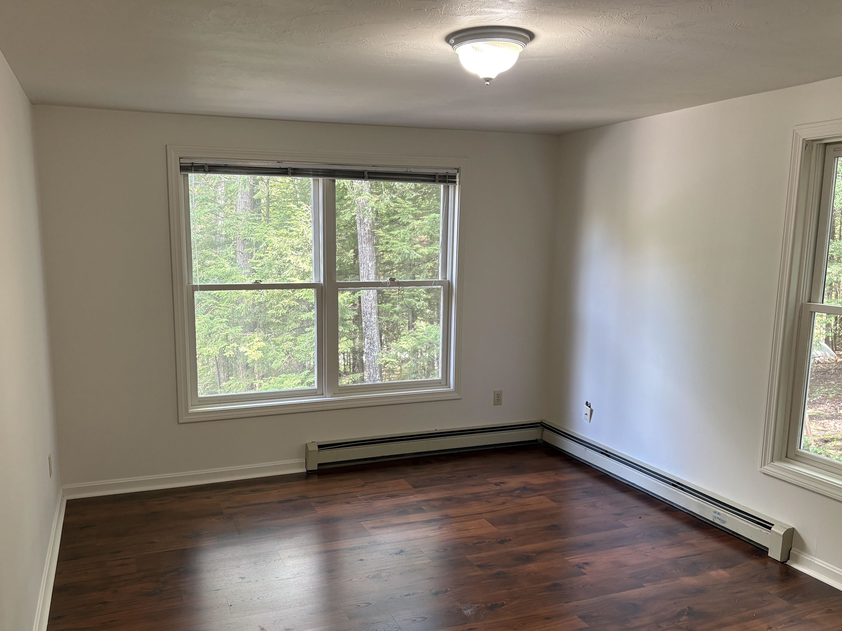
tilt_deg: -9.3
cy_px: 347
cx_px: 375
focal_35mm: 29
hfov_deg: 61.5
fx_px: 705
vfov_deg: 48.2
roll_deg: +0.2
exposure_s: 1/60
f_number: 1.6
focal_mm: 5.96
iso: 125
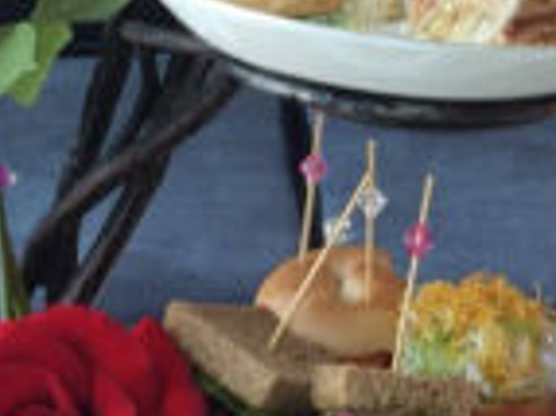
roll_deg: -2.9
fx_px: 2279
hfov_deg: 13.4
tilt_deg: -16.4
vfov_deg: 10.4
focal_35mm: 142
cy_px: 56
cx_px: 723
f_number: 2.2
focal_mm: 4.15
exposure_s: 1/60
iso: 40
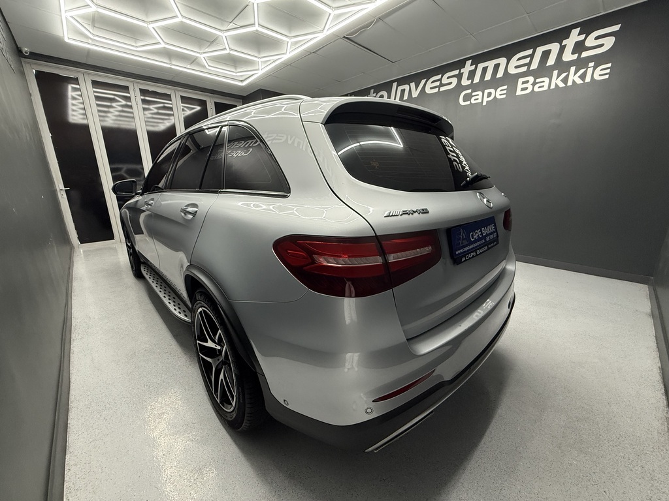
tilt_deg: -14.7
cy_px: 250
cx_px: 334
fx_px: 271
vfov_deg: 85.7
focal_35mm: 14
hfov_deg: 102.1
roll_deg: +0.6
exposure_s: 1/100
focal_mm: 2.22
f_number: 2.2
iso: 250
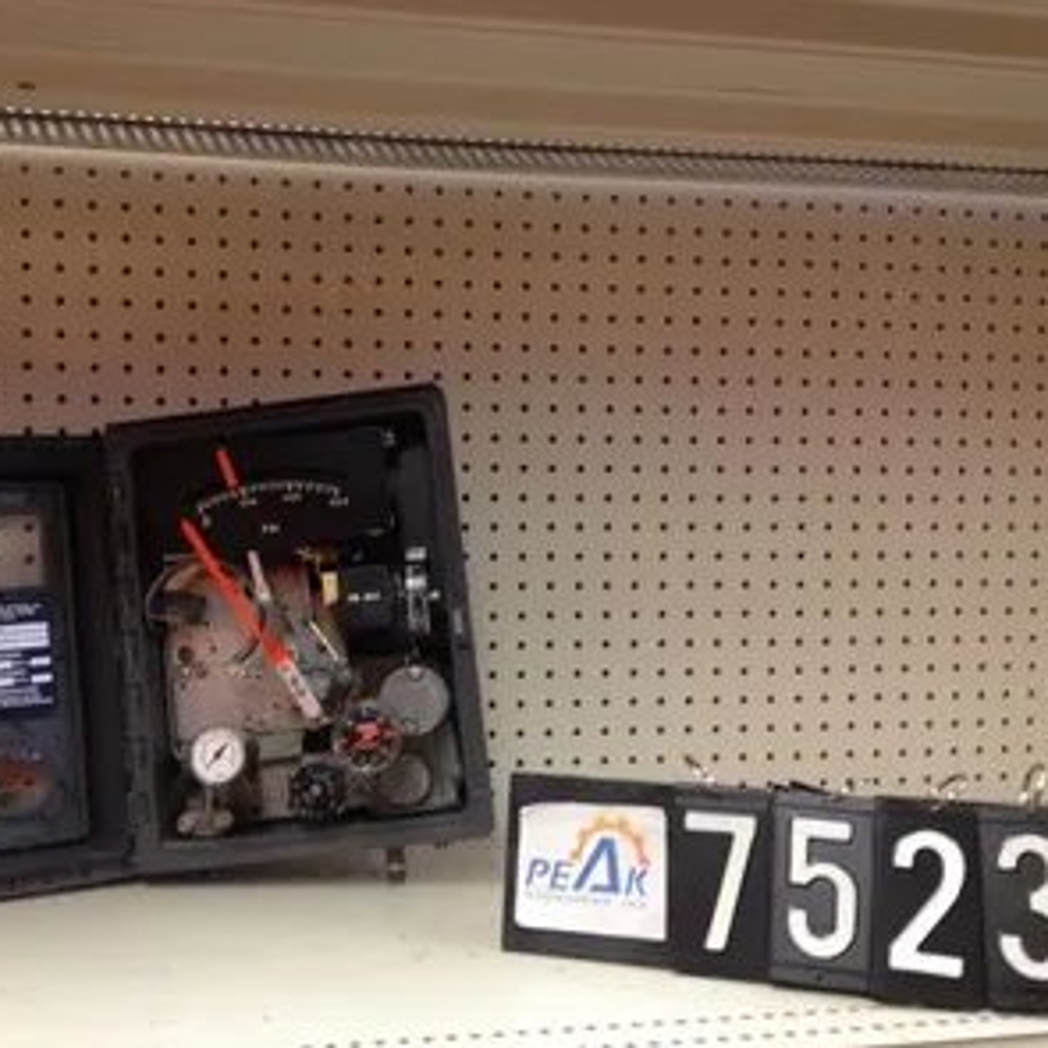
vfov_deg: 40.0
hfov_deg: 39.8
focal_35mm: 42
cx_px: 405
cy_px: 529
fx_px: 1439
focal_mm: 4.28
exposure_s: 1/20
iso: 100
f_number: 2.4
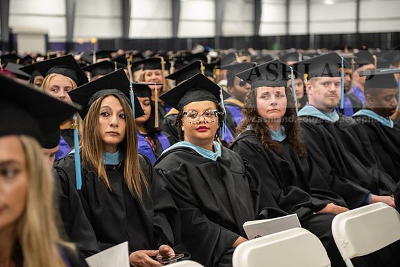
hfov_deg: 28.8
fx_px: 778
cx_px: 200
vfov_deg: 19.5
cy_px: 134
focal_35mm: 70
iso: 4000
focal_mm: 70
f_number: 2.8
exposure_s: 1/160
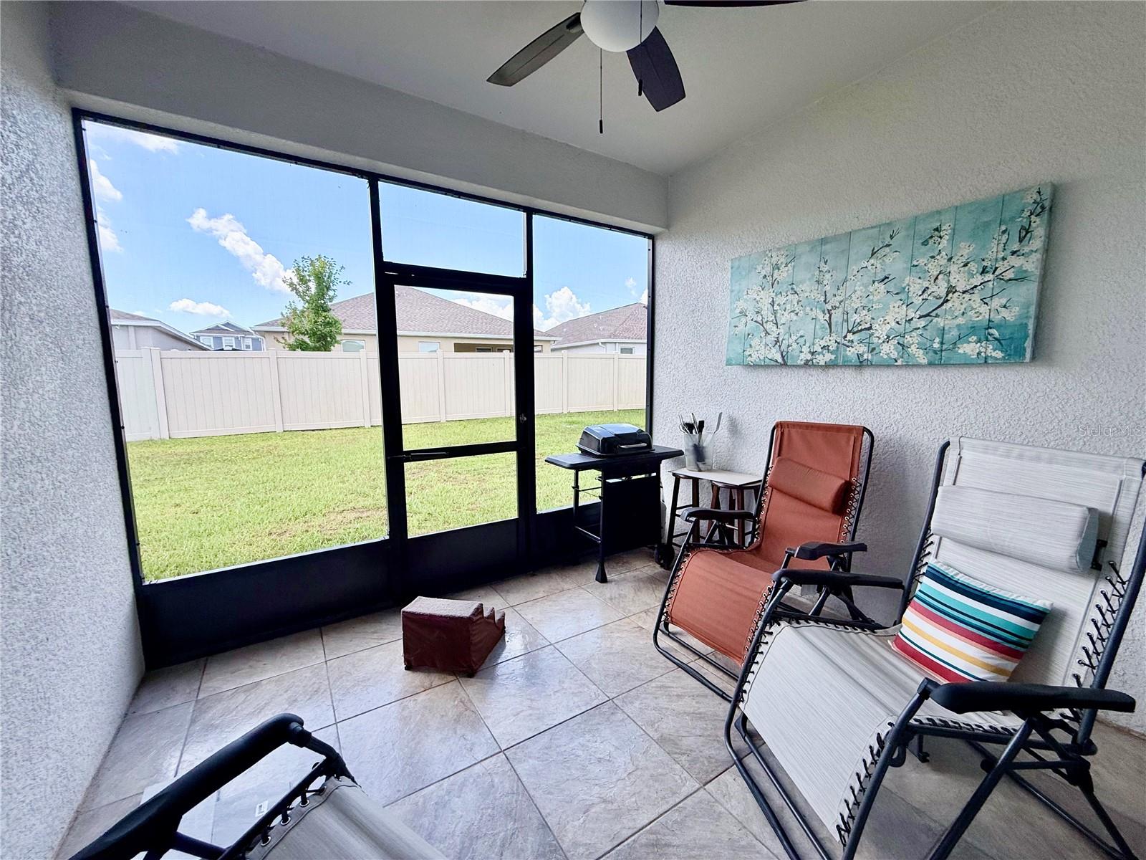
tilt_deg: -6.9
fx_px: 463
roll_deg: +1.0
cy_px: 430
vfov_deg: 85.7
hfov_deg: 102.1
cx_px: 573
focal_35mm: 14
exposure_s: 1/374
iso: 64
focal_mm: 2.22
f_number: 2.2
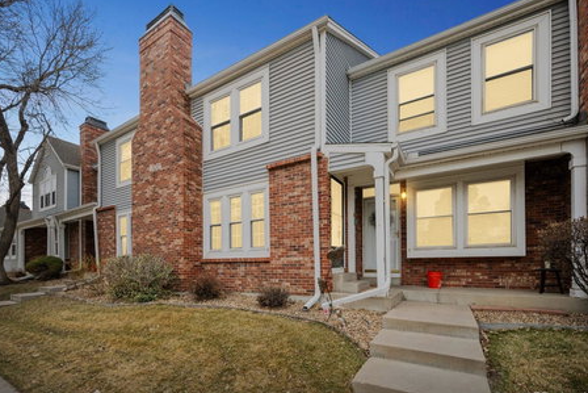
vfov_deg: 77.4
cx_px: 282
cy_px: 195
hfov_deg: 100.3
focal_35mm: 15
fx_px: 245
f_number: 4
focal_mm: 14
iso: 400
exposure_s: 1/3200
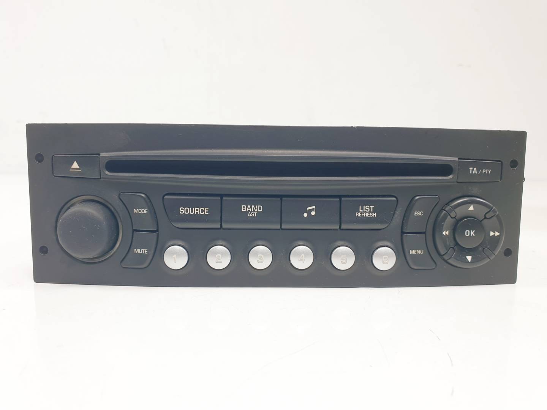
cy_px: 205
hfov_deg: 67.3
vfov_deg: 53.1
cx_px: 274
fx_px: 411
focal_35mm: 26
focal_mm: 4.3
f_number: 2.4
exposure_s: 1/176
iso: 50
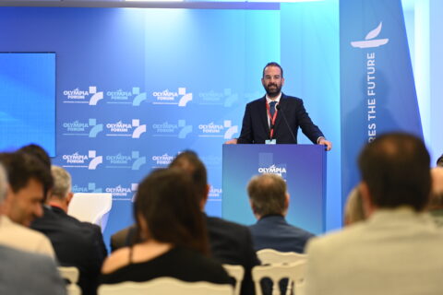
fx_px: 1255
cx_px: 222
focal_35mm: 102
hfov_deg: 20.0
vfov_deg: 13.4
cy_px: 148
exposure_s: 1/320
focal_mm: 102
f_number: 2.8
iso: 1600
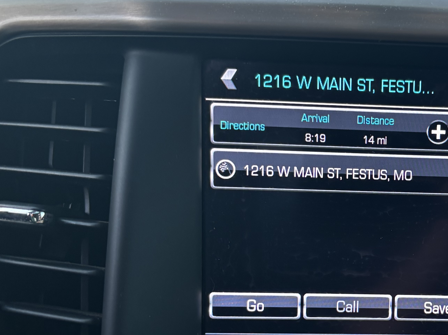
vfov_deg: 25.0
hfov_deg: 31.7
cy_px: 237
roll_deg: -3.7
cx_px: 404
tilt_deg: -14.5
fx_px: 751
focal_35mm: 58
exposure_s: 1/97
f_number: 1.6
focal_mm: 5.96
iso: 125
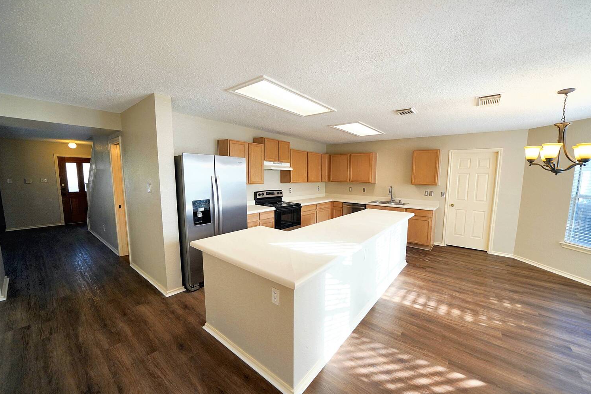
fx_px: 213
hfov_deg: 108.1
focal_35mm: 13
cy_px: 199
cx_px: 318
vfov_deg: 85.4
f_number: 4
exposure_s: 1/160
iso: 500
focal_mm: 12
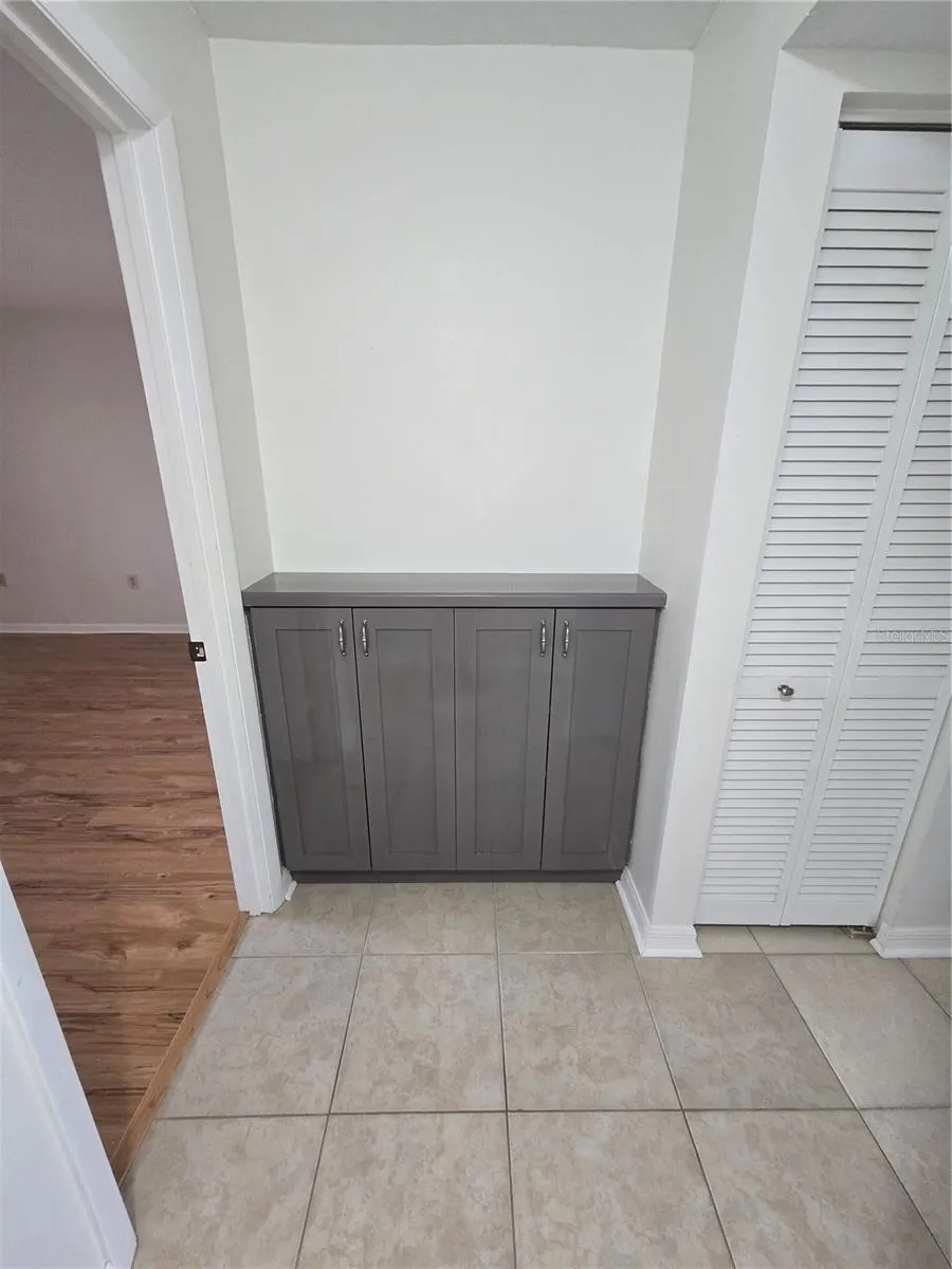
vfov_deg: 106.2
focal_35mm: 13
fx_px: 477
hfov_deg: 89.9
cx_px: 476
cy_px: 634
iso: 200
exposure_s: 1/60
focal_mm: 2.2
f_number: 2.2
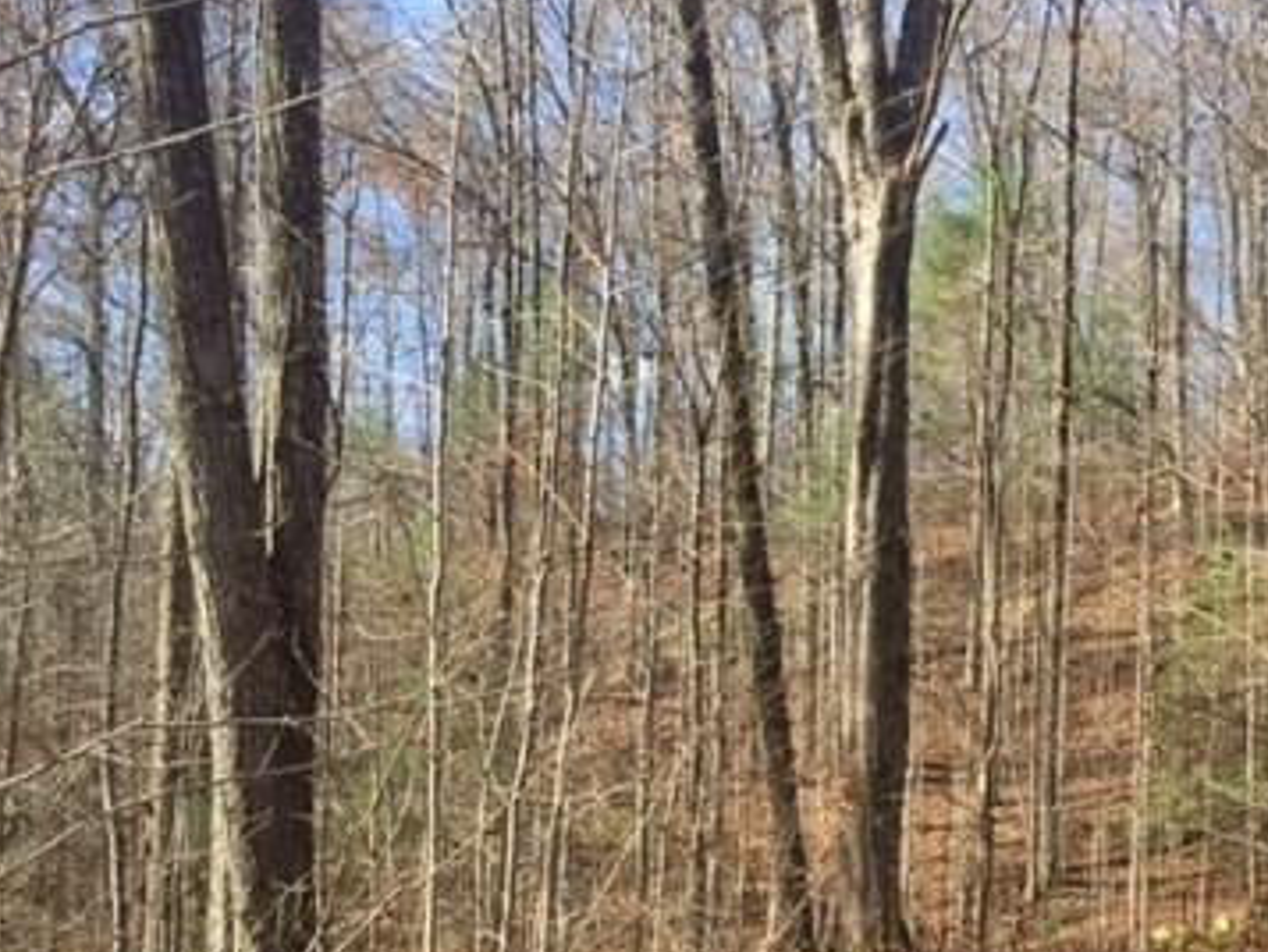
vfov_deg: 27.5
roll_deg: -2.8
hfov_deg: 35.9
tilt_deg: -1.6
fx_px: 1905
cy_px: 750
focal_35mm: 52
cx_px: 966
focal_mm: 4.15
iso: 32
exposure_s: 1/449
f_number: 2.2
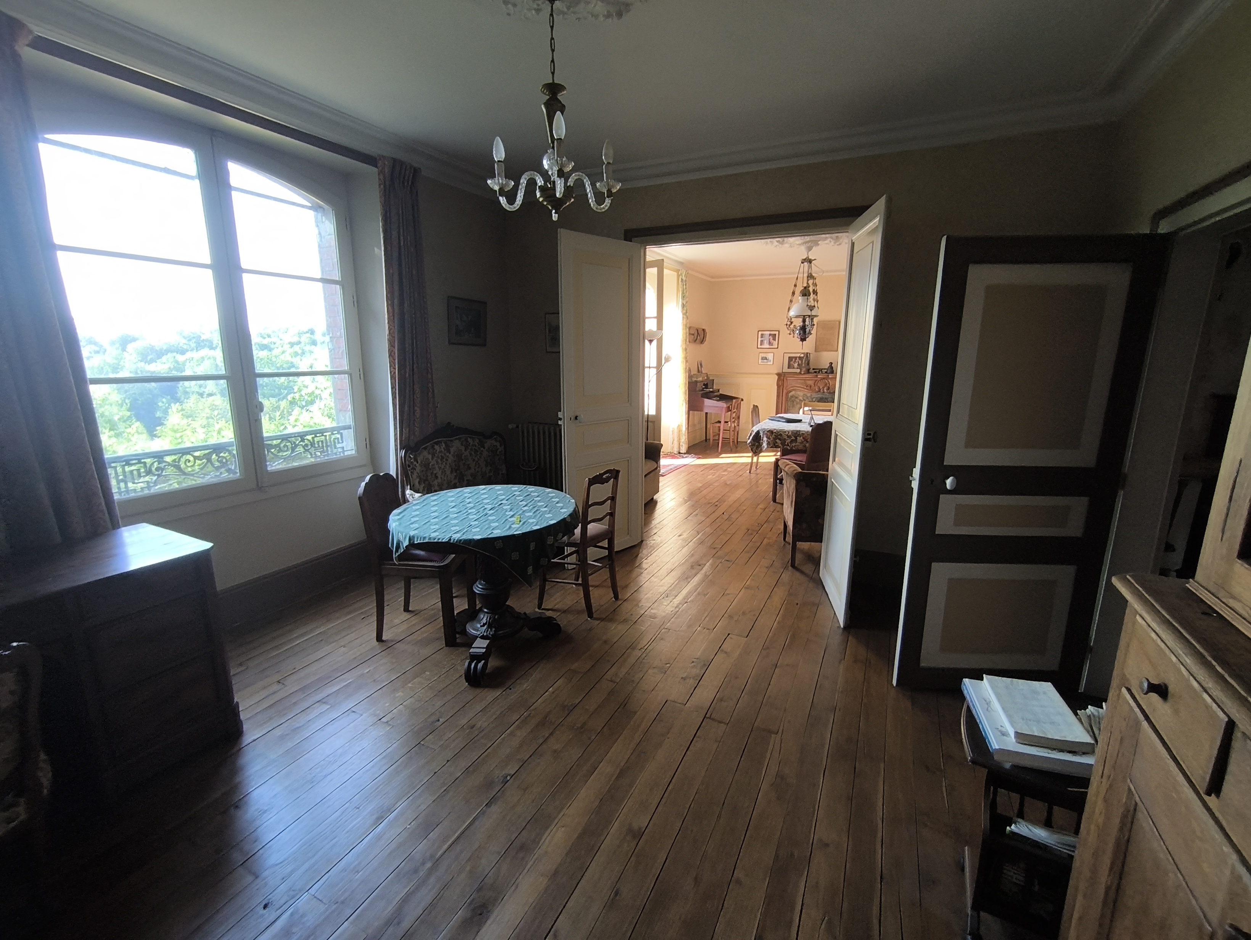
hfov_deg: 98.1
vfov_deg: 81.8
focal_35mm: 15
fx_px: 542
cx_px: 626
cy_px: 470
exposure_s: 1/100
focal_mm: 1.65
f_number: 2.2
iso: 100
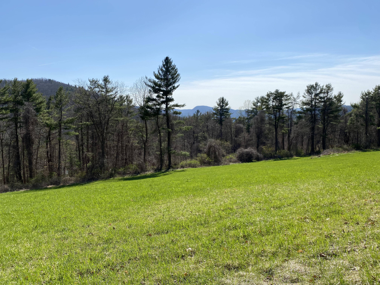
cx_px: 190
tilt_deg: -6.5
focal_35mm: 26
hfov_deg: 67.3
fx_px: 285
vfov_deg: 53.1
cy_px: 142
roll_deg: +0.8
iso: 32
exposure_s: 1/4115
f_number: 1.8
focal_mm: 4.25
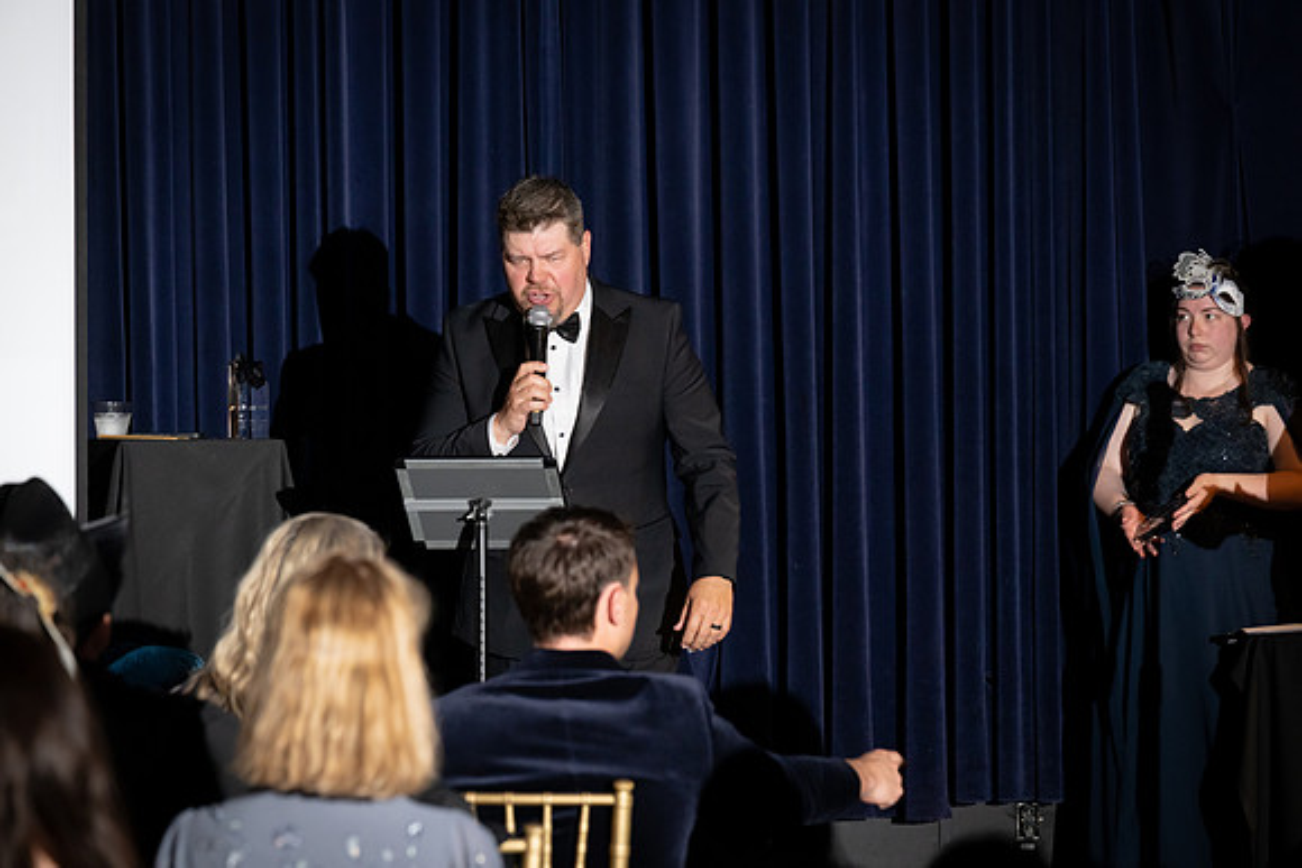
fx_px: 5426
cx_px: 651
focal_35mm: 150
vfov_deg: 9.2
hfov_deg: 13.7
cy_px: 434
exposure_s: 1/200
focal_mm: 150
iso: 2500
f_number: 5
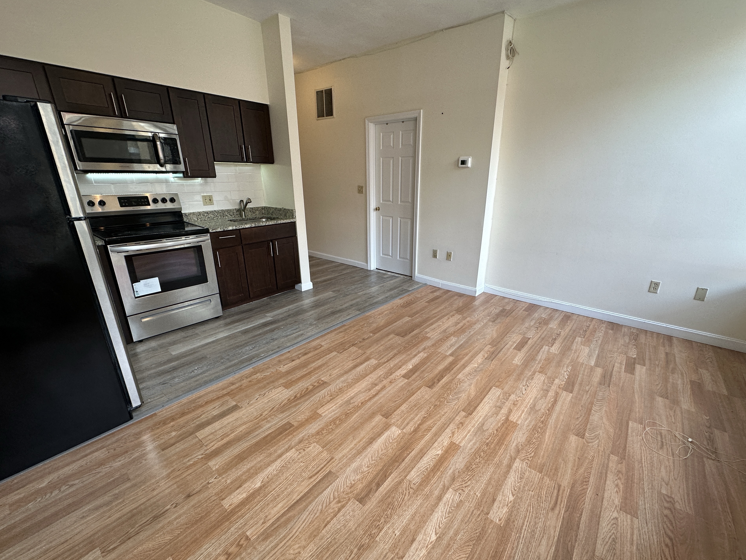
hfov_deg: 98.1
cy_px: 288
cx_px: 386
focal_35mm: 15
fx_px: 323
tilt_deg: -19.3
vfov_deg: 81.7
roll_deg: -0.3
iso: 100
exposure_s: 1/125
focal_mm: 2.22
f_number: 2.2
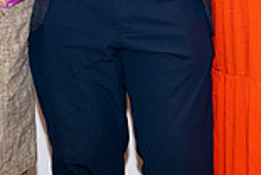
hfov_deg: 10.5
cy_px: -149
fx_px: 1409
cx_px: 210
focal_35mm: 194
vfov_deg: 6.9
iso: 800
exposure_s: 1/160
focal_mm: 52
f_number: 5.6
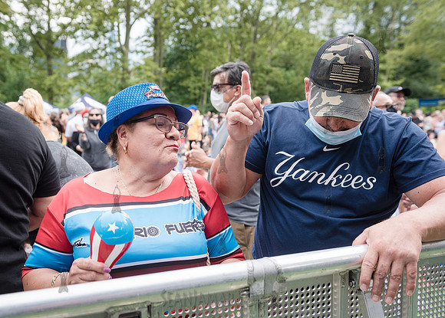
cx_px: 190
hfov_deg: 52.2
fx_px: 453
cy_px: 170
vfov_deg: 38.7
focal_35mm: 36
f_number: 4.5
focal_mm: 32
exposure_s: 1/400
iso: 500
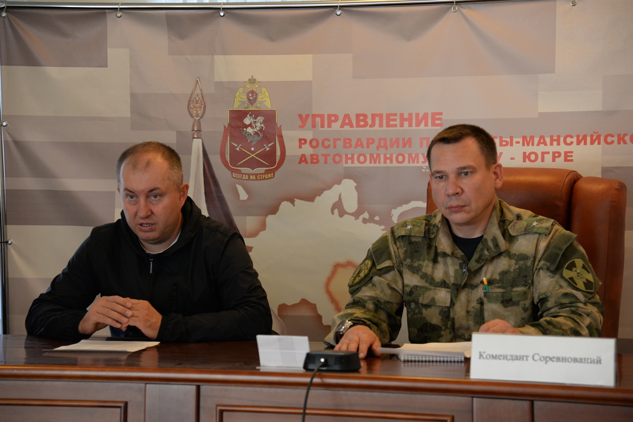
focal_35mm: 110
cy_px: 211
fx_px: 1934
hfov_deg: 18.6
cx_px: 316
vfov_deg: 12.5
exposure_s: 1/125
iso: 2000
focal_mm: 110
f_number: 5.6
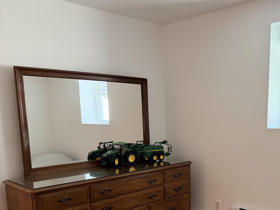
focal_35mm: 38
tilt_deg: -10.6
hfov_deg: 47.8
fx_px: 307
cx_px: 197
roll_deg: +1.7
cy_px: 162
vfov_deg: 36.7
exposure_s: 1/60
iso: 320
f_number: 1.78
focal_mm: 6.76
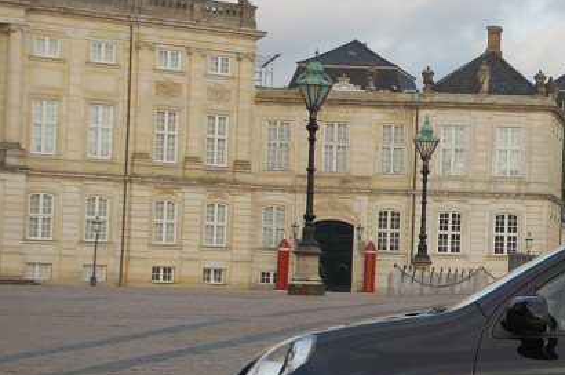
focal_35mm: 150
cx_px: 659
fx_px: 2350
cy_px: 179
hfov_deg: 13.4
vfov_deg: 9.1
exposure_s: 1/250
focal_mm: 40
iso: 200
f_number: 8
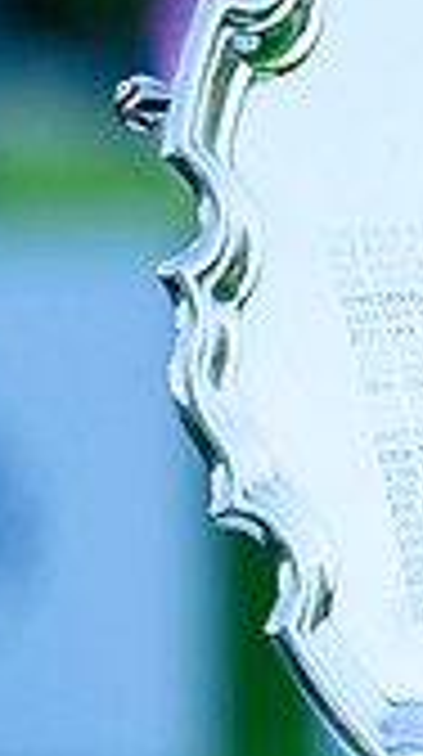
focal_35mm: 341
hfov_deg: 3.5
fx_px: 6827
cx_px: 1184
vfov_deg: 6.3
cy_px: 259
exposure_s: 1/2000
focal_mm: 94
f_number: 2.8
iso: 800
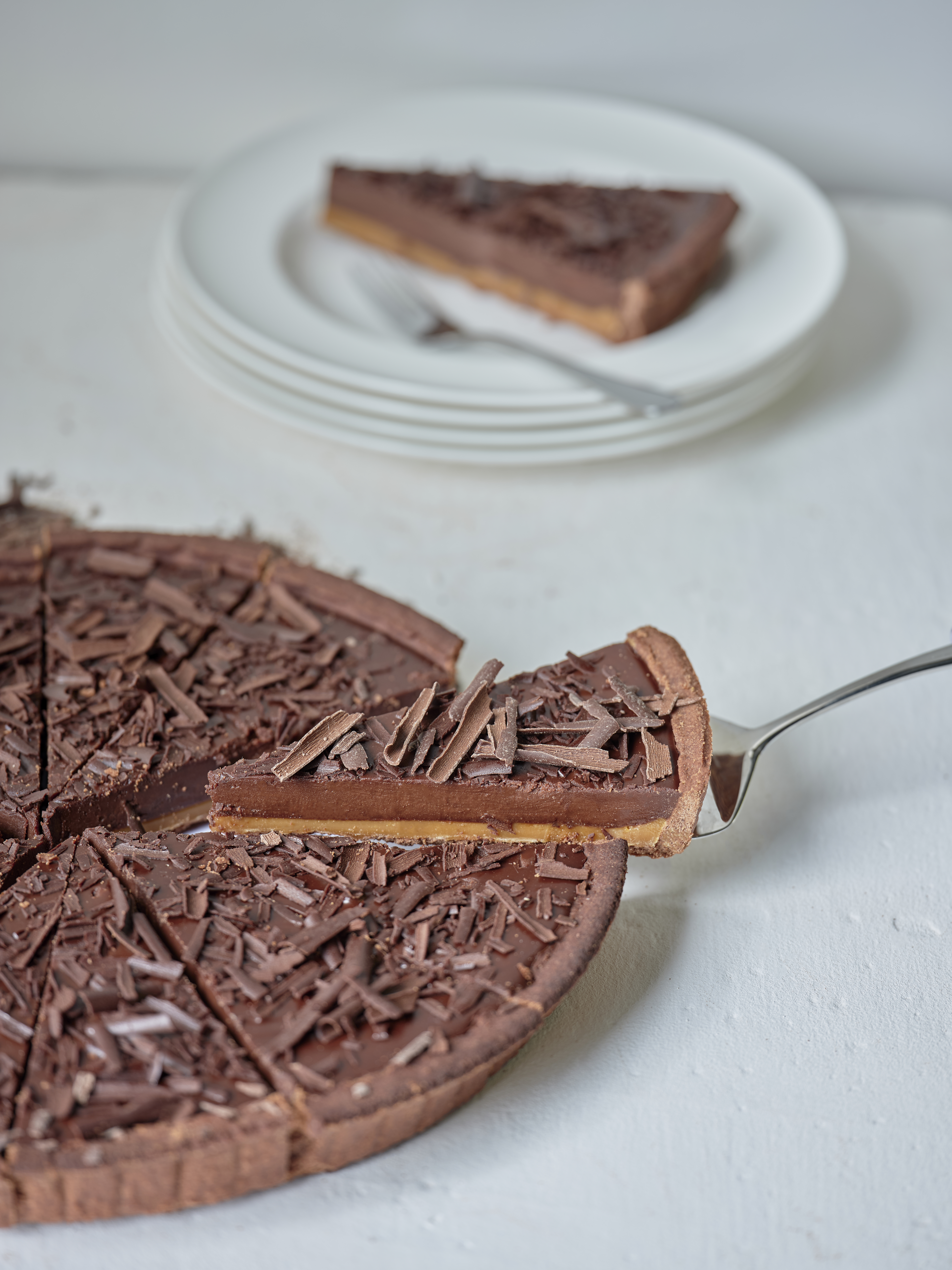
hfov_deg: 15.6
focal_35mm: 95
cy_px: 635
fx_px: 3484
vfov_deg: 20.7
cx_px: 476
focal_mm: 120
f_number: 4.5
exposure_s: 1/30
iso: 100
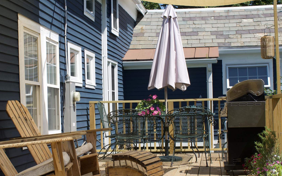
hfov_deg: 27.1
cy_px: 115
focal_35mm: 76
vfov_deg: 17.1
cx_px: 118
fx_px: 583
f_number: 8
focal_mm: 27
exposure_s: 1/250
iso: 100
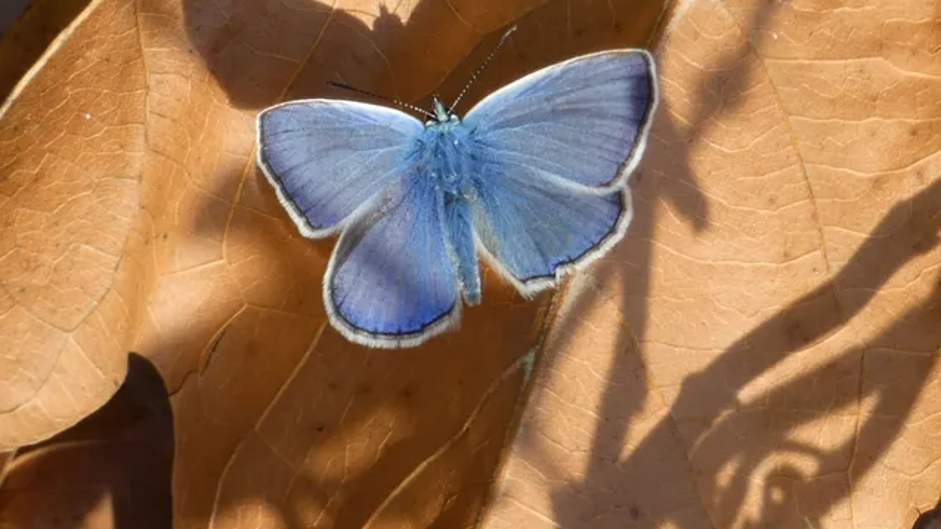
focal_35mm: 452
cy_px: 226
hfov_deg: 4.8
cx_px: 470
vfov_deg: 2.7
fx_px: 11276
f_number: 5.6
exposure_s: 1/80
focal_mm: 74
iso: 100
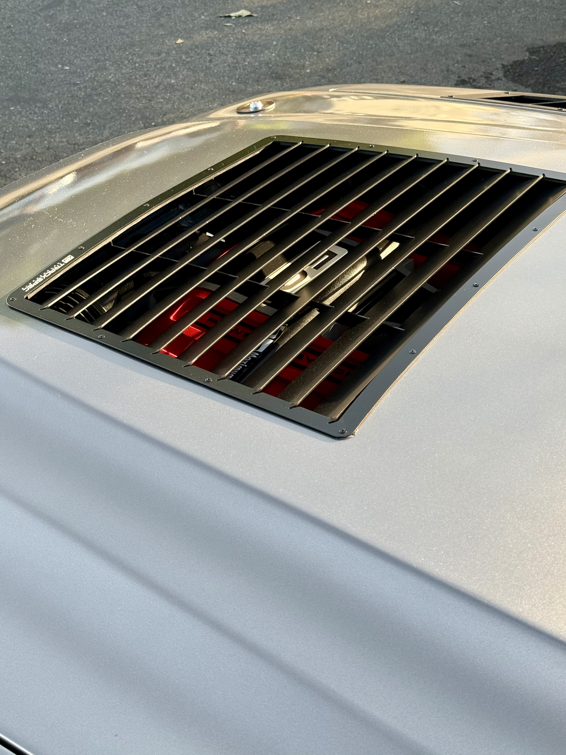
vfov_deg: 38.9
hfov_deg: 29.7
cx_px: 285
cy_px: 380
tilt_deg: -38.9
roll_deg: -3.3
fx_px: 1068
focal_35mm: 49
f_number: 1.78
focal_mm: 6.76
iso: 100
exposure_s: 1/242
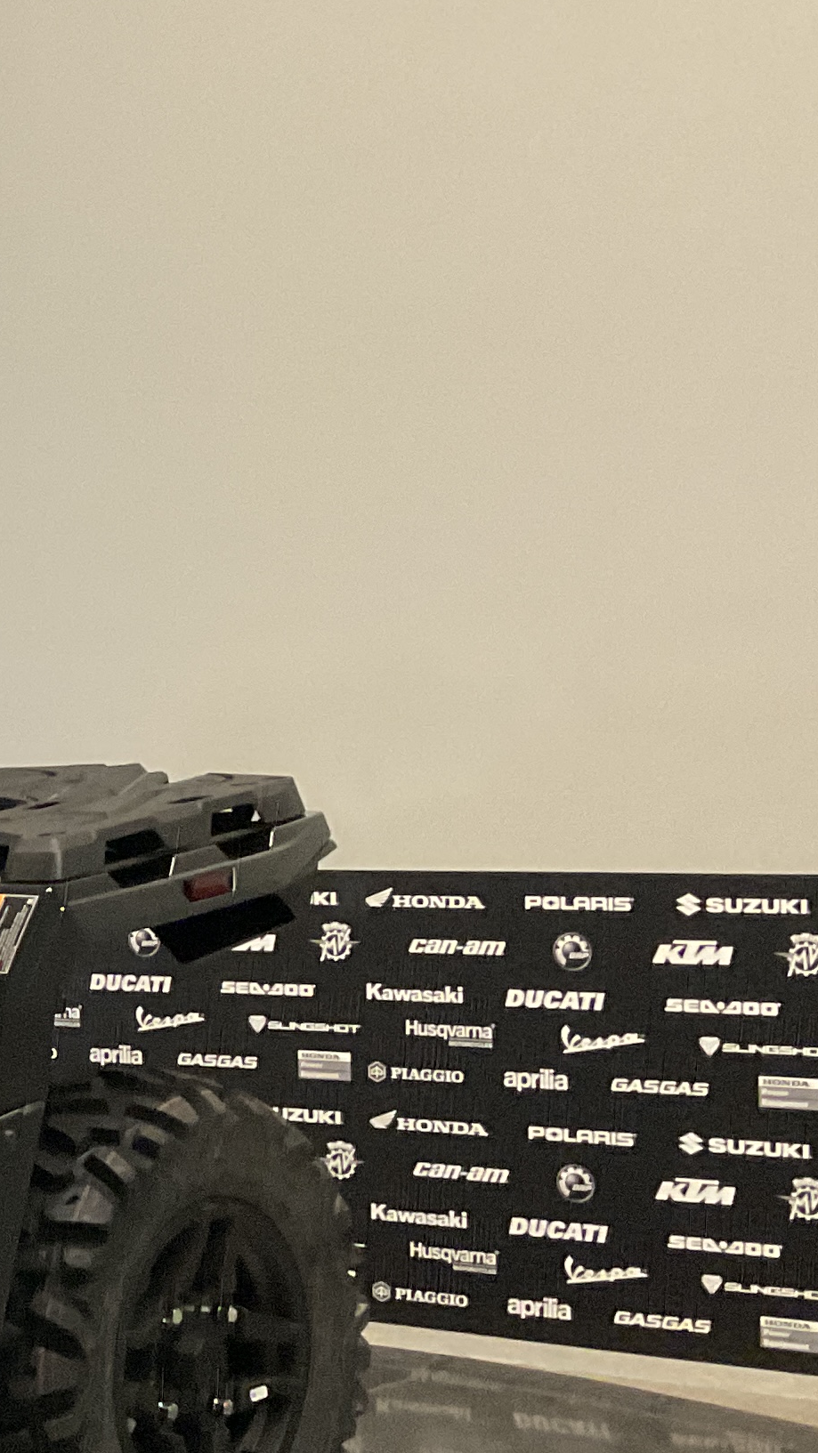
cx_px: -554
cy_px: 934
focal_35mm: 78
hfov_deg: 14.1
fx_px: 3007
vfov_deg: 27.1
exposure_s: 1/60
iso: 250
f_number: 1.8
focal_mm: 3
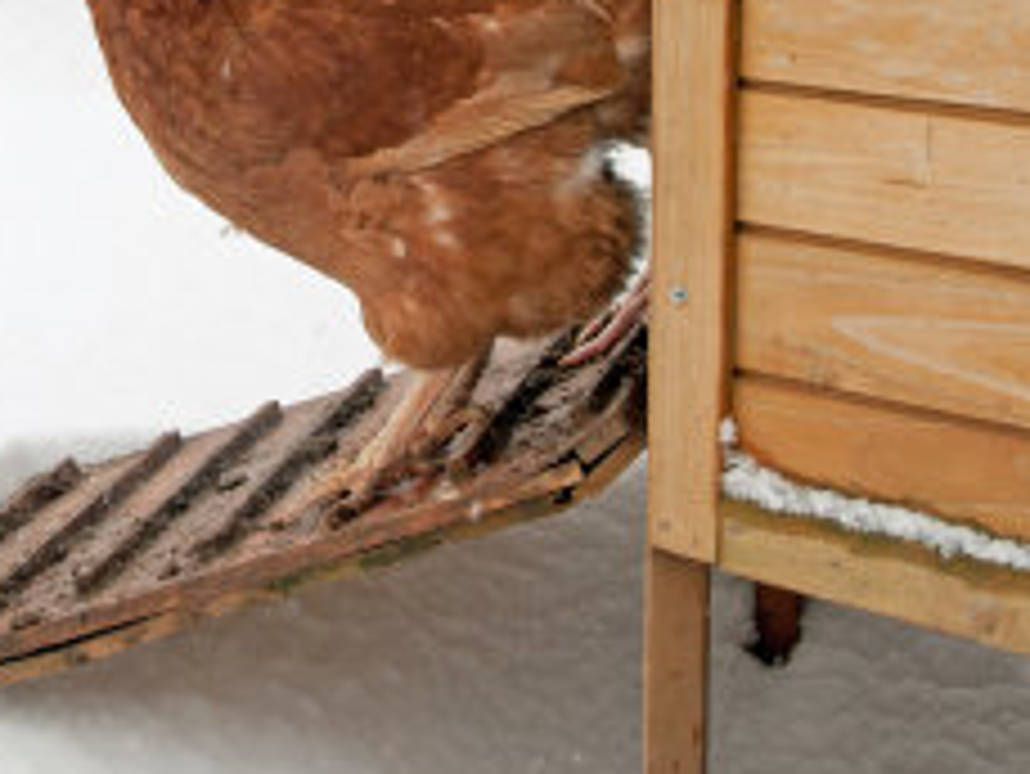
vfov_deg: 14.5
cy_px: -54
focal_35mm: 100
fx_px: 2977
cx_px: 337
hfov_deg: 19.6
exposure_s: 1/160
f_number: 6.3
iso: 200
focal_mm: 26
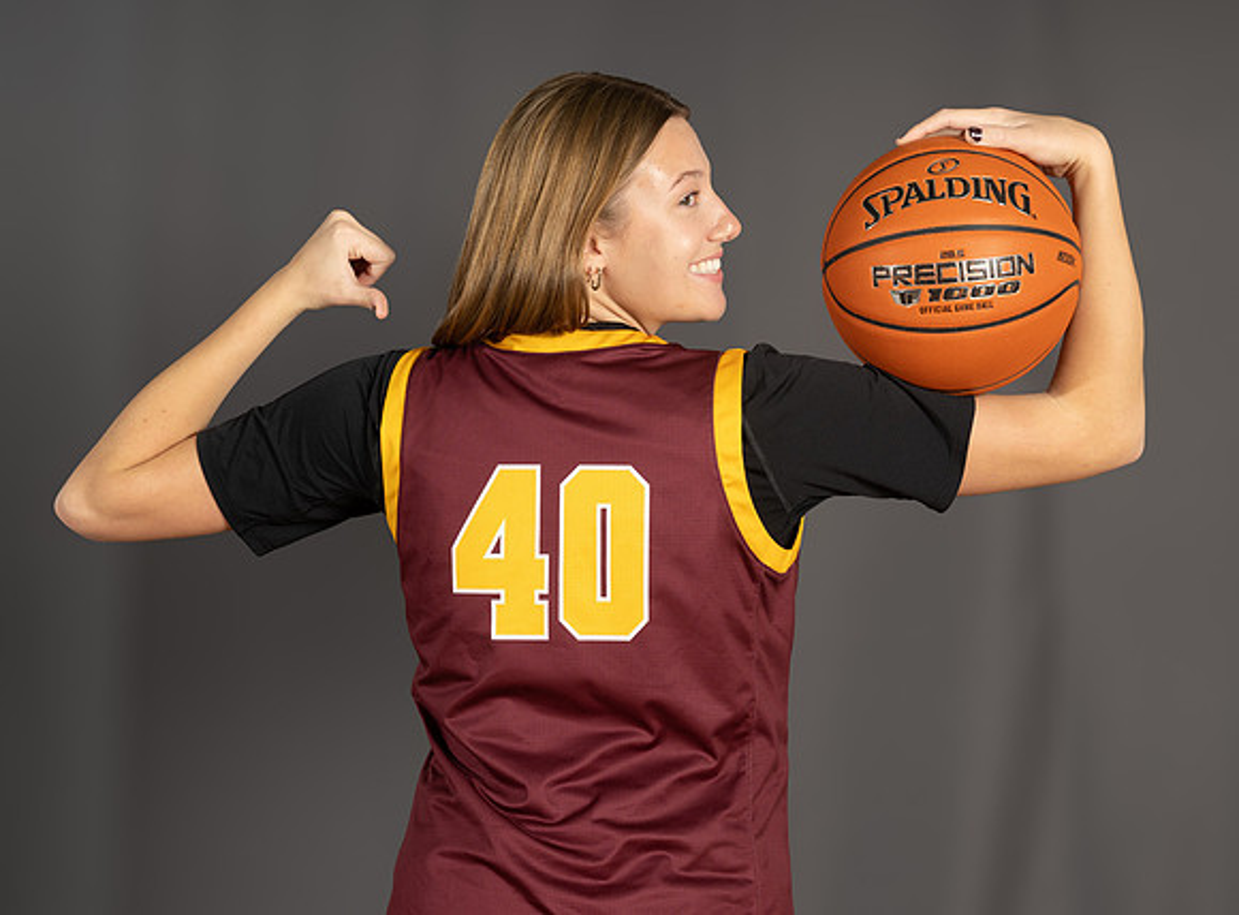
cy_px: 364
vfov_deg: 11.1
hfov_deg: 15.0
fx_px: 4696
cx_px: 747
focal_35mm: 132
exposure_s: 1/200
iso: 200
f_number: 8
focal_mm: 100
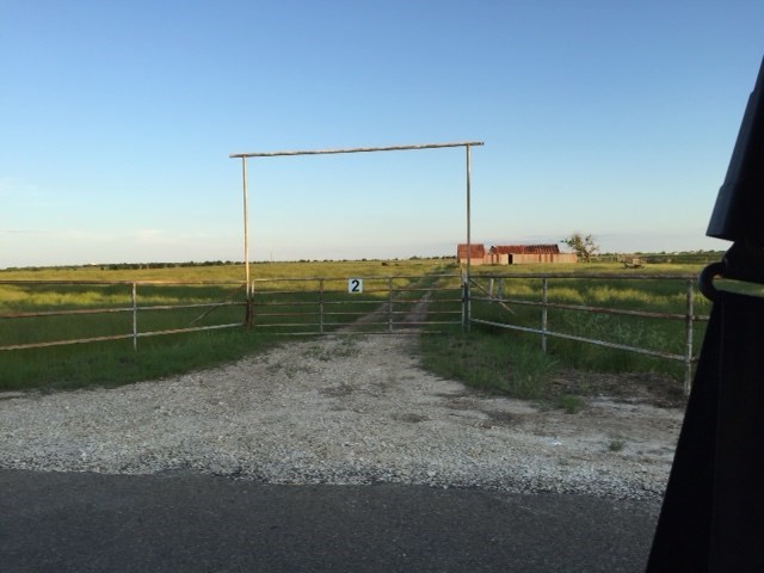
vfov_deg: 48.2
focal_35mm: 29
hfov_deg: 61.7
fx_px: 640
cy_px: 286
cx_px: 382
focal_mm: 4.15
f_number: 2.2
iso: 32
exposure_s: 1/542
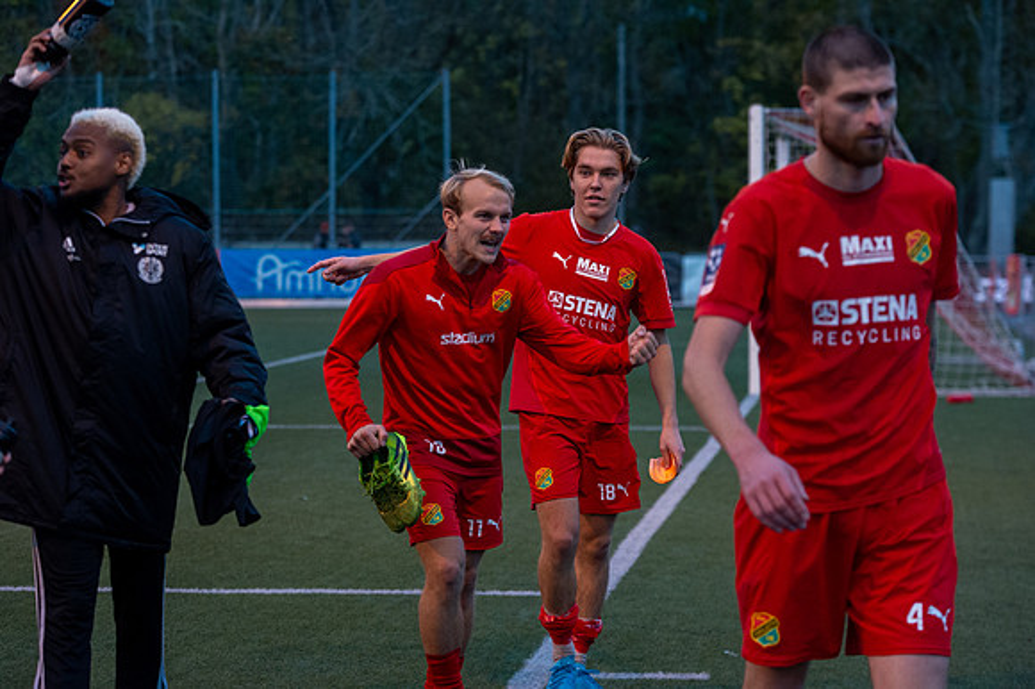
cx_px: 518
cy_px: 344
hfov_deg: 18.3
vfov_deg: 12.2
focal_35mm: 112
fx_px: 3218
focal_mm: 112
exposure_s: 1/320
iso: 8000
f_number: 5
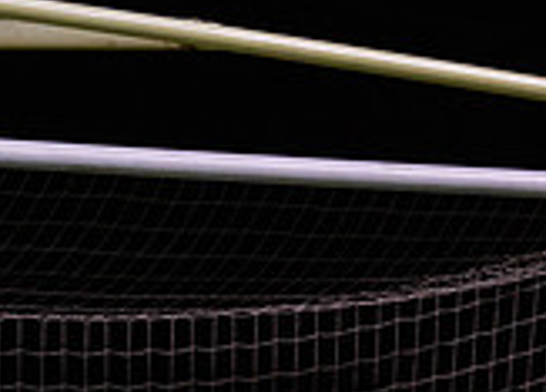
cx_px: 17
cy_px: 647
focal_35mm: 744
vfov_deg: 1.9
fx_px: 11556
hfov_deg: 2.7
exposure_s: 1/1000
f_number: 2.8
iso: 2500
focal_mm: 200
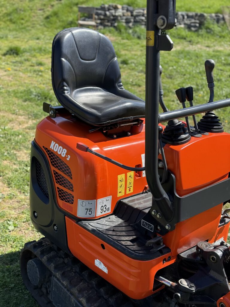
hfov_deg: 30.3
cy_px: 154
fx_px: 425
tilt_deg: -20.0
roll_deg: -3.6
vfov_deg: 39.7
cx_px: 115
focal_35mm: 48
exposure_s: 1/2208
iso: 100
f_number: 1.78
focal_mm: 6.76
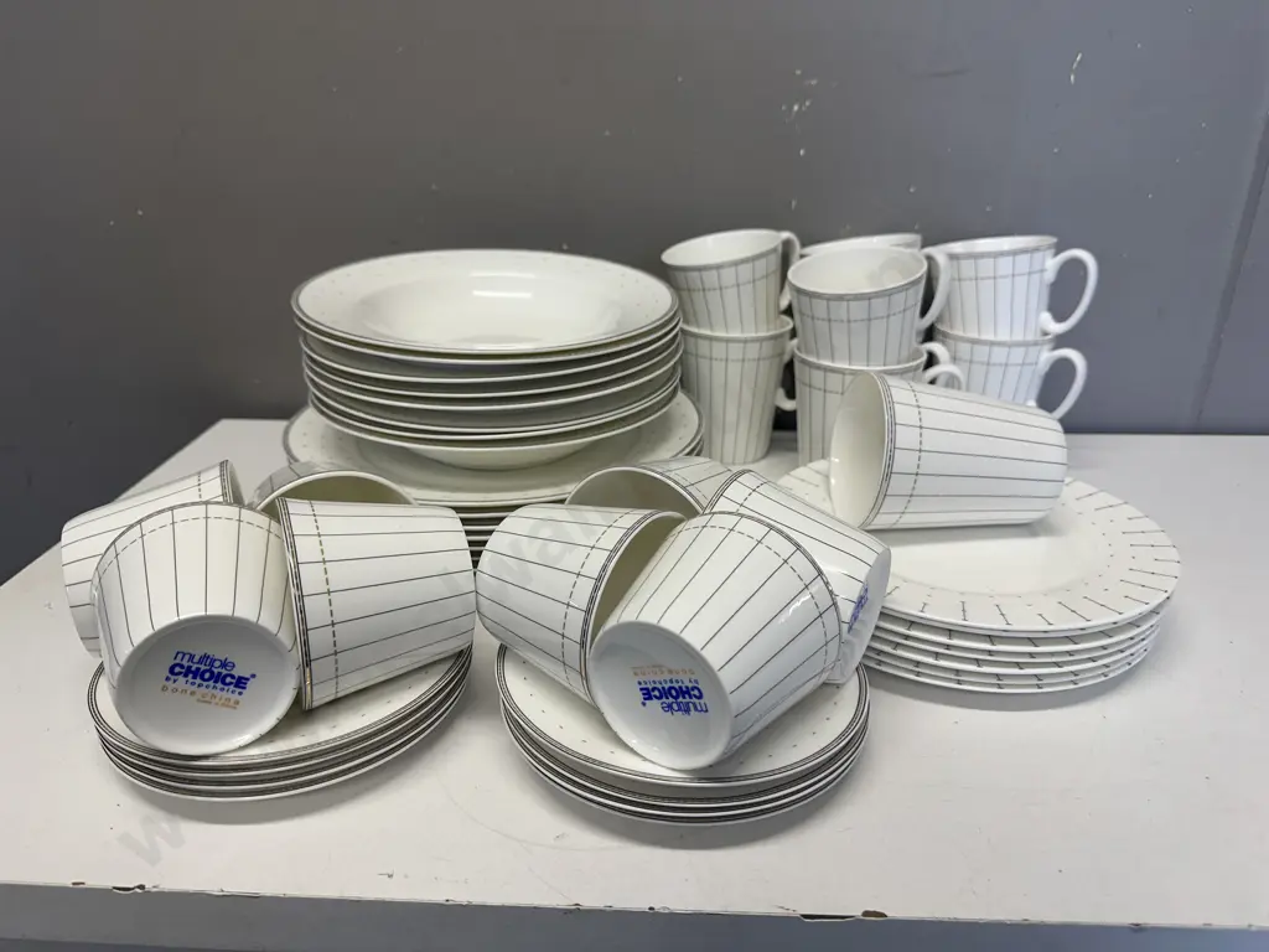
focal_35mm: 24
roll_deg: -0.9
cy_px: 476
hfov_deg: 71.6
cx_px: 634
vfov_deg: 56.8
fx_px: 880
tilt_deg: -23.6
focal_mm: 6.86
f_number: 1.78
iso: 64
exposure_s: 1/100
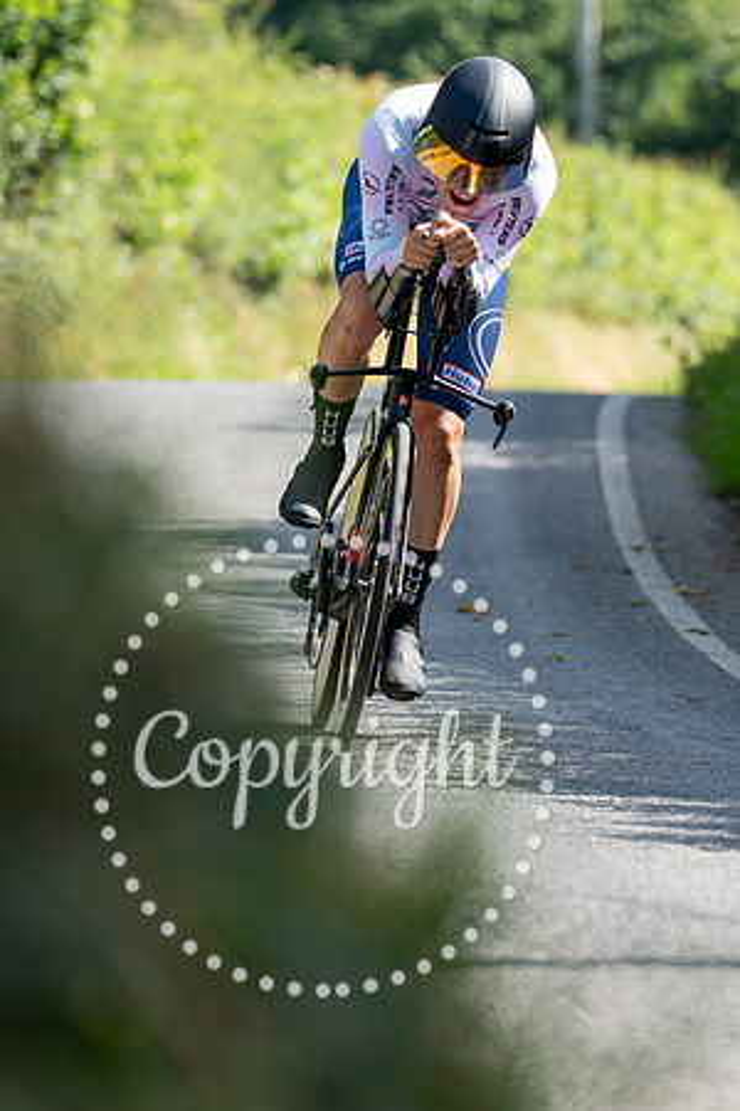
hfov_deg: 3.1
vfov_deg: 4.7
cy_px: 506
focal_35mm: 442
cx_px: 452
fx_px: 13626
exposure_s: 1/800
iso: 320
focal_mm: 200
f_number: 4
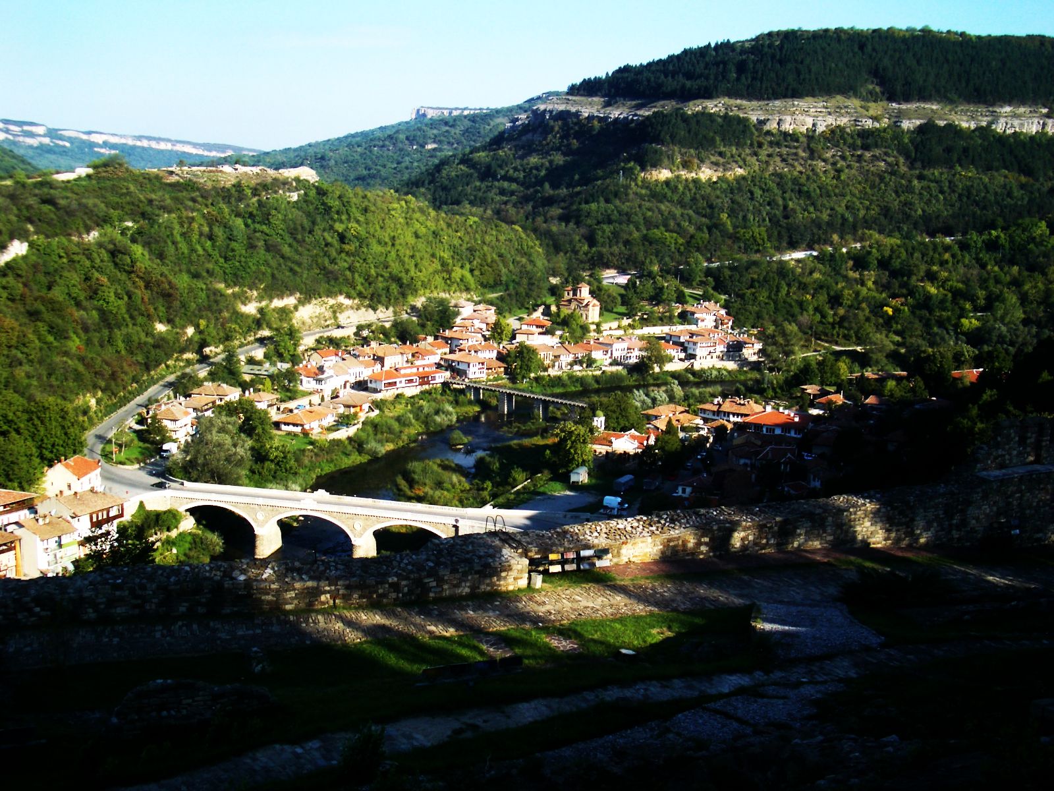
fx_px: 1248
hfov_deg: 45.8
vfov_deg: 35.1
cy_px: 396
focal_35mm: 41
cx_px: 527
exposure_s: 1/320
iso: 50
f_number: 4.6
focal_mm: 6.8
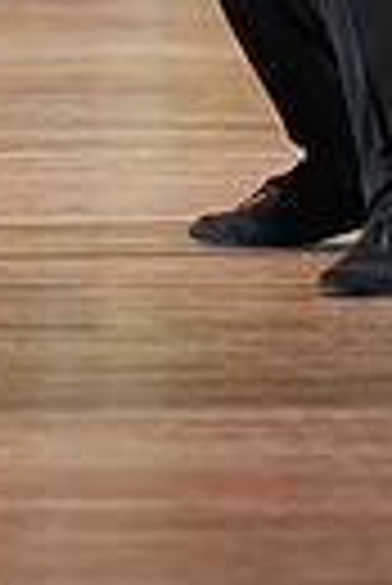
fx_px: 14530
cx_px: -56
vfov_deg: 2.3
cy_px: -648
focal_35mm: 892
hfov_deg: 1.5
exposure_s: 1/400
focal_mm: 200
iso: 8000
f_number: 4.5
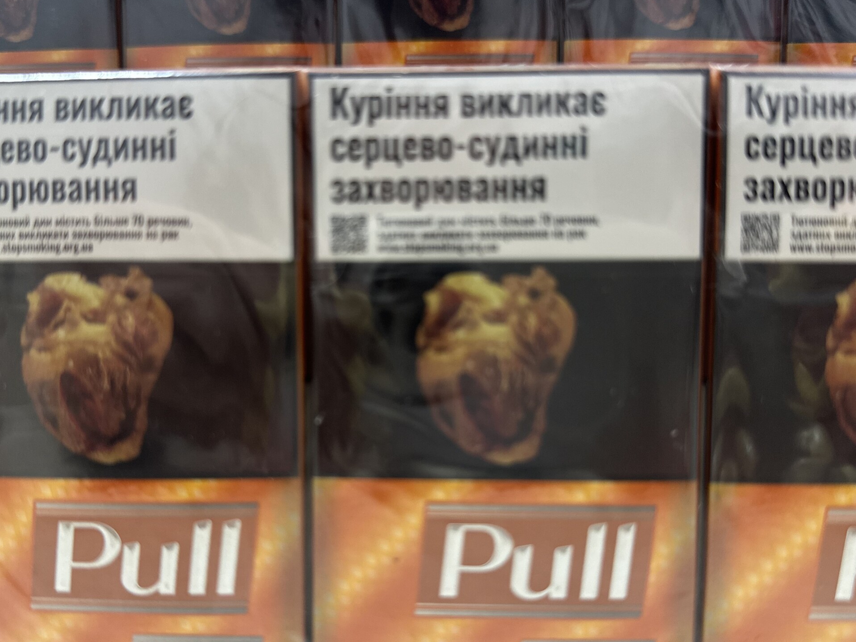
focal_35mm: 32
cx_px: 414
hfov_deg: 56.8
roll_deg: +0.3
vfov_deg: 44.1
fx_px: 791
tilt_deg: -4.0
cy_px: 338
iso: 250
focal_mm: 6.86
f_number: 1.78
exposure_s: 1/68
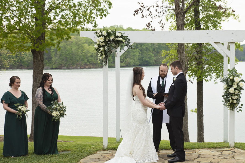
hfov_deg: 33.2
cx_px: 156
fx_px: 408
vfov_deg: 22.6
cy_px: 77
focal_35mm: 60
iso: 100
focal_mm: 45
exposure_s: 1/640
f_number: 4
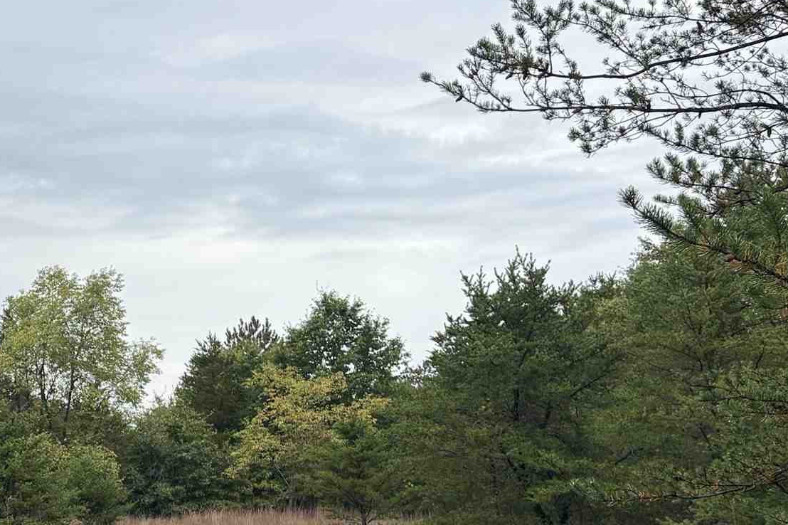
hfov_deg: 24.3
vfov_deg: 17.8
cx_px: -181
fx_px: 1641
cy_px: 502
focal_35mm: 75
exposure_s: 1/1451
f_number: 1.6
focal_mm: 5.96
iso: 50
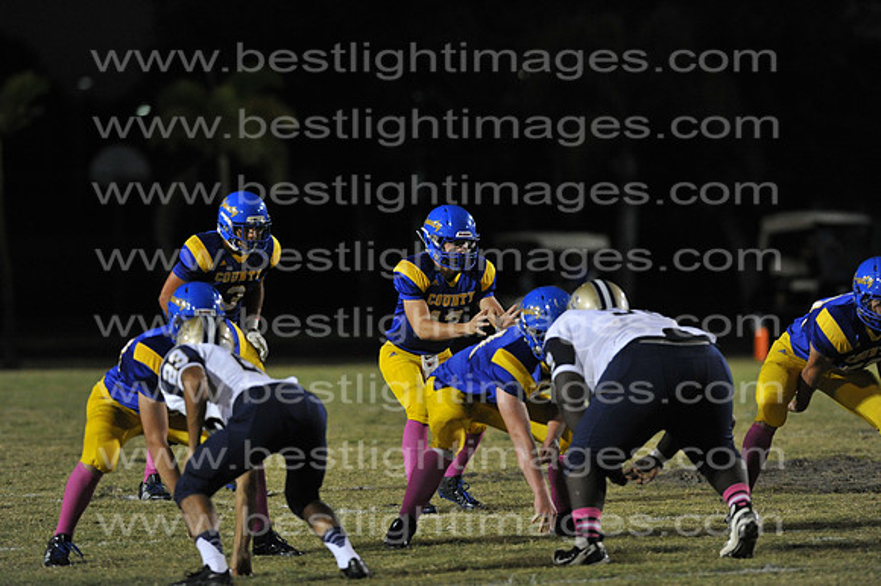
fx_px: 7337
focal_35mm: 300
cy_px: 293
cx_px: 440
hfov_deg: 6.9
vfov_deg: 4.6
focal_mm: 300
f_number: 4
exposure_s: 1/500
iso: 5000
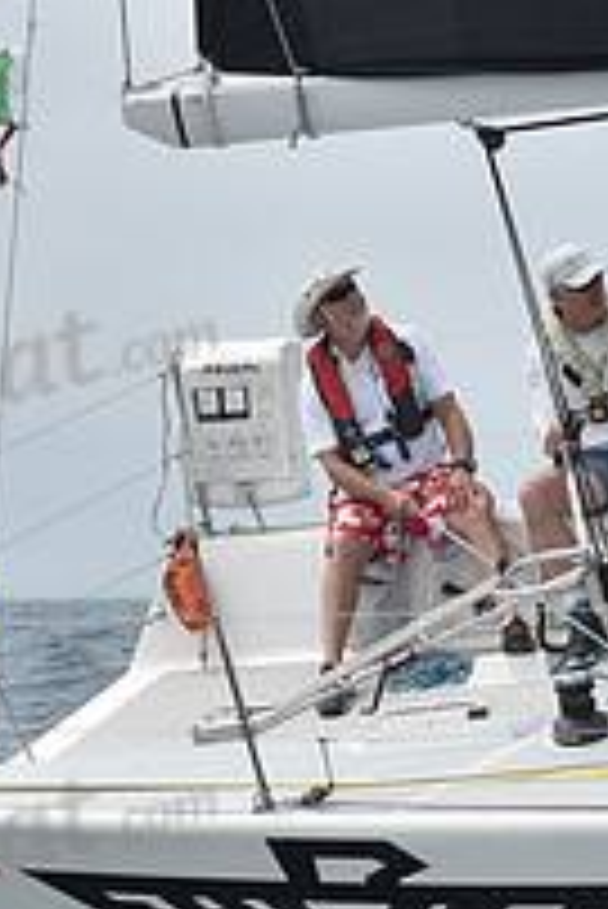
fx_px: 6904
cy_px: 572
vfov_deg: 7.5
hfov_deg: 5.0
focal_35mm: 273
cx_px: 453
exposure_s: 1/800
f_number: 9
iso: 250
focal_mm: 95
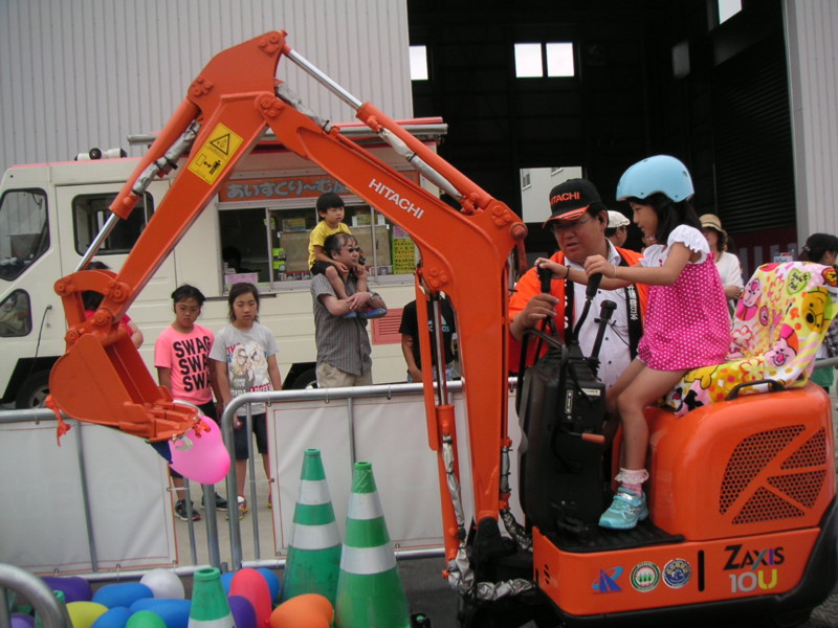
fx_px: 896
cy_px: 314
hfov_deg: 50.1
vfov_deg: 38.7
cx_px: 419
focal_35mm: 37
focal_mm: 5.7
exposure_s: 1/500
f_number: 2.8
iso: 50
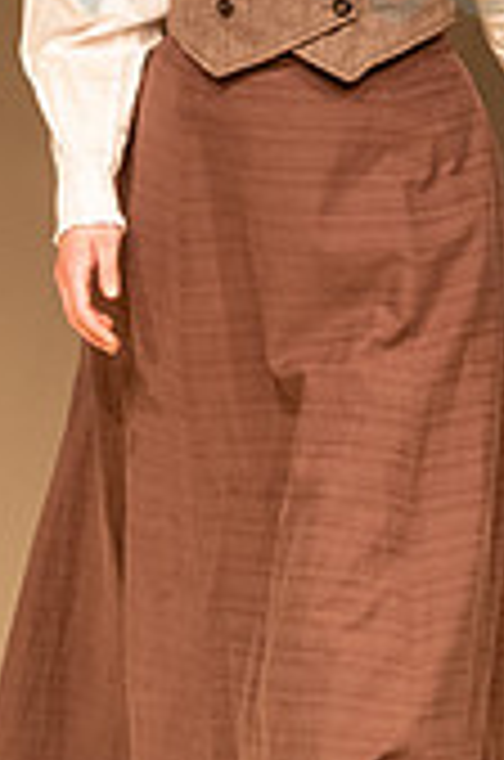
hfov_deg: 4.6
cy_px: 76
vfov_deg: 6.9
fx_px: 6304
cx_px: 351
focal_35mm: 299
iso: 2500
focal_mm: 74.4
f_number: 3.2
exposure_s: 1/125
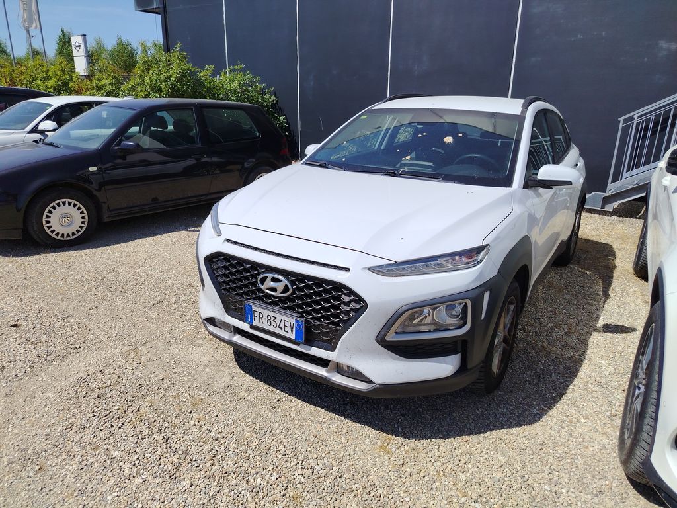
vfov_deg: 56.8
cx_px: 338
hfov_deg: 71.6
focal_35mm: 24
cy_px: 254
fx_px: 469
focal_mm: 5.25
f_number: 1.75
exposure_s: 1/1300
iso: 101
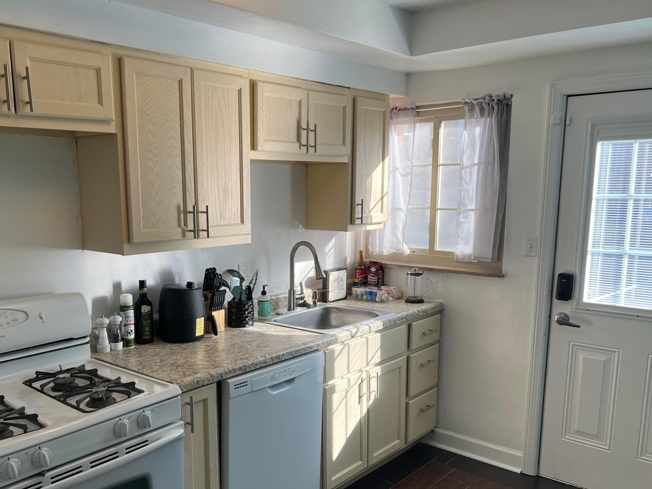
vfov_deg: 43.9
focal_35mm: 32
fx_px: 603
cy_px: 292
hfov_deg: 56.6
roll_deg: +0.1
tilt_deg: -10.8
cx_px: 280
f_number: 1.5
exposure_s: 1/208
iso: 50
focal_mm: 5.7
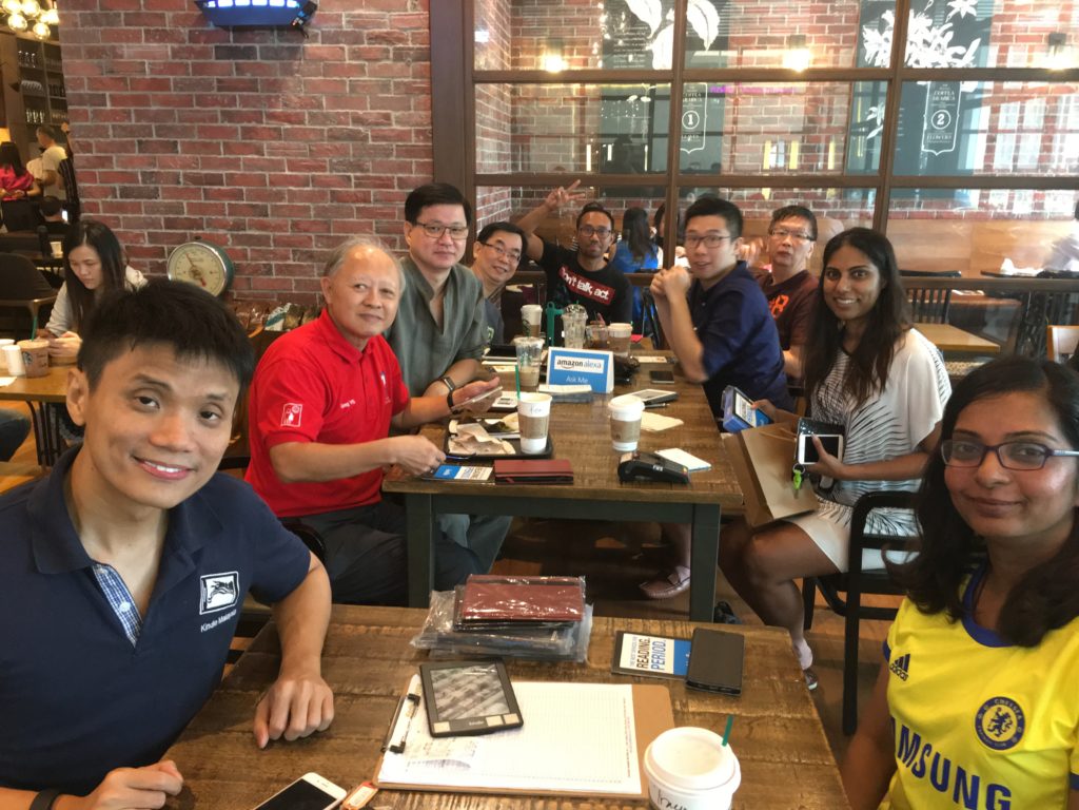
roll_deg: -0.6
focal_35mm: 29
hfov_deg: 61.7
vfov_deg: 48.2
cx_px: 540
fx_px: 904
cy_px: 405
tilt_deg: -13.0
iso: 200
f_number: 2.2
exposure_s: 1/17
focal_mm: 4.15
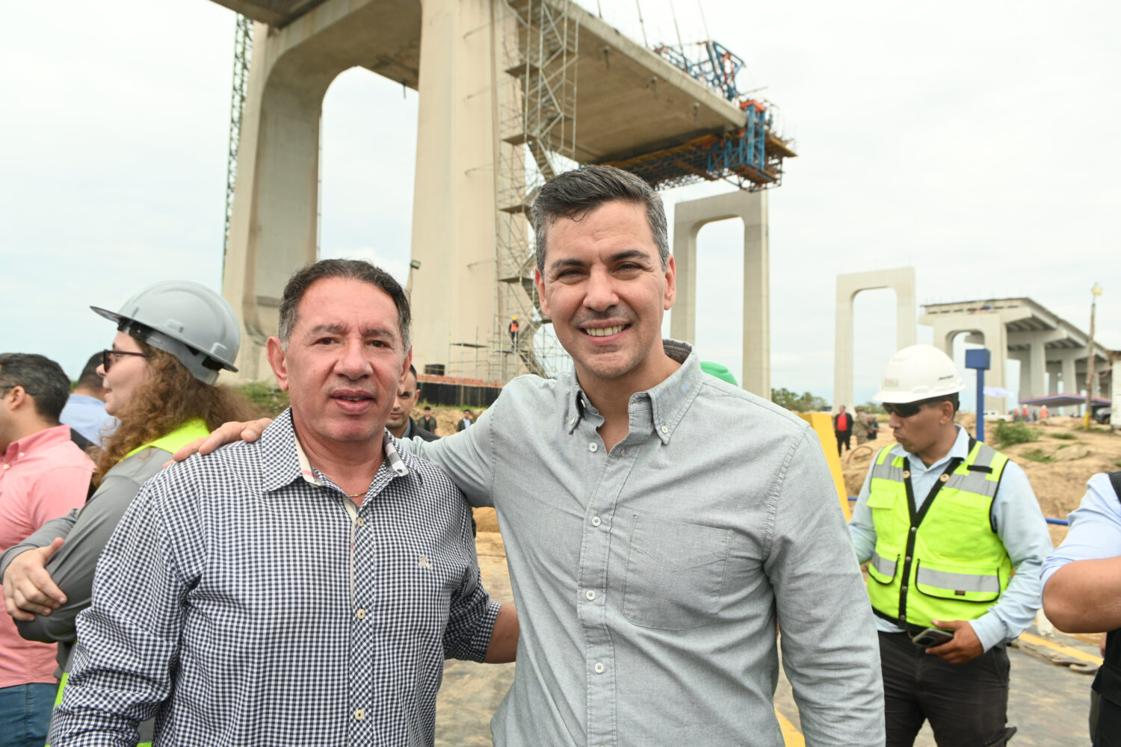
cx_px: 560
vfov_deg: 50.4
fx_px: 794
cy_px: 374
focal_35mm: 26
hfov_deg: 70.4
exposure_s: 1/320
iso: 100
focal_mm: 17
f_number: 6.3
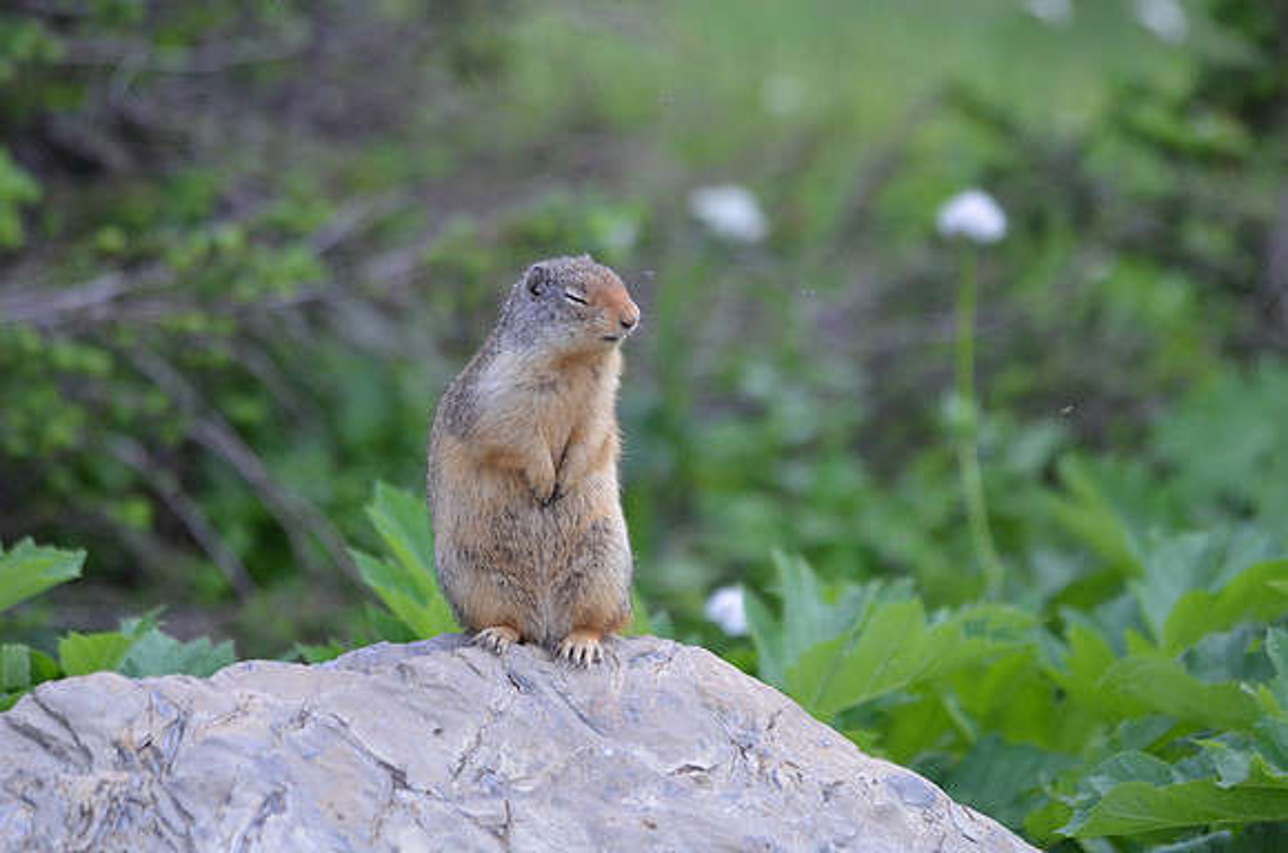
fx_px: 9103
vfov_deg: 5.4
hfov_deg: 8.1
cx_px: 644
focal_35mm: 255
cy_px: 426
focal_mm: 170
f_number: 4.5
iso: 800
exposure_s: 1/1000
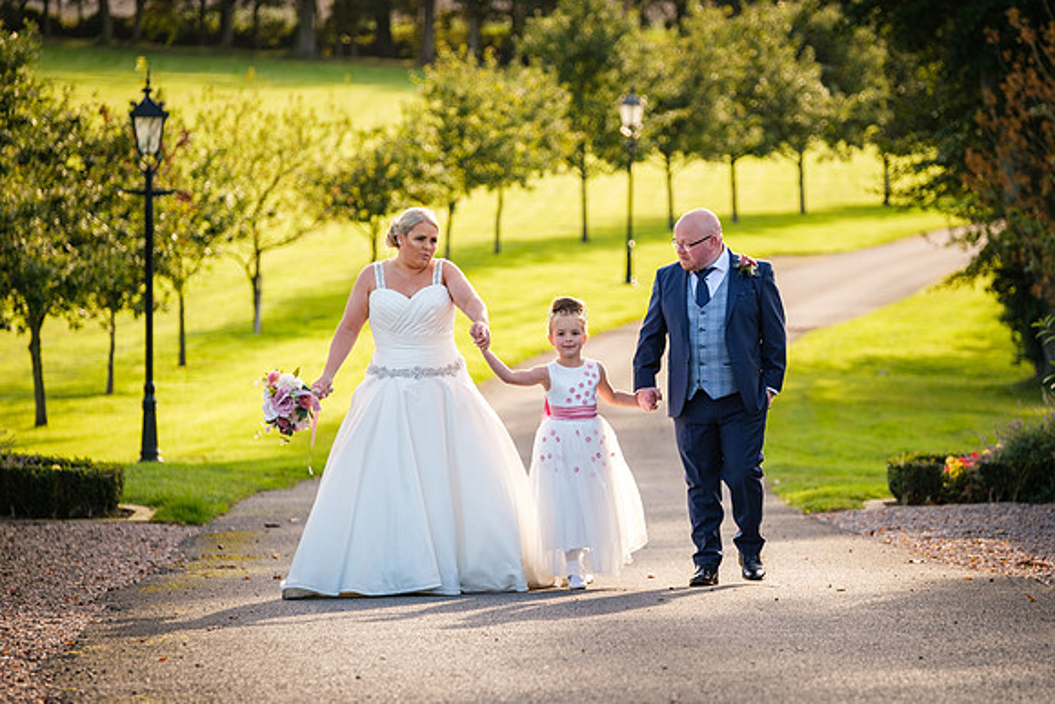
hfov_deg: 9.6
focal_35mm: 214
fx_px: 6283
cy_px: 380
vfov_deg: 6.4
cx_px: 570
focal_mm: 119.2
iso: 200
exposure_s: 1/500
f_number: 2.8
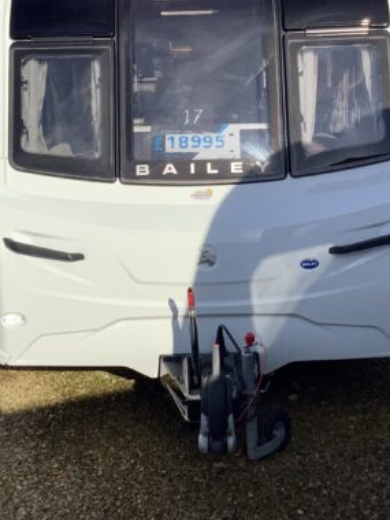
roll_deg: +2.2
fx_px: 736
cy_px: 190
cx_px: 181
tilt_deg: -9.2
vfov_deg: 38.6
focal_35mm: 49
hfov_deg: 29.7
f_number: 2.4
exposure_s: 1/2092
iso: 25
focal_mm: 3.3
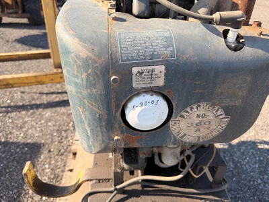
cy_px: 101
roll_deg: -2.6
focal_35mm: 24
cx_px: 134
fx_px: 187
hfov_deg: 71.6
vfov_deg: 56.8
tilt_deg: -30.1
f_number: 1.78
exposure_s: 1/992
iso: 80
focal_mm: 6.76
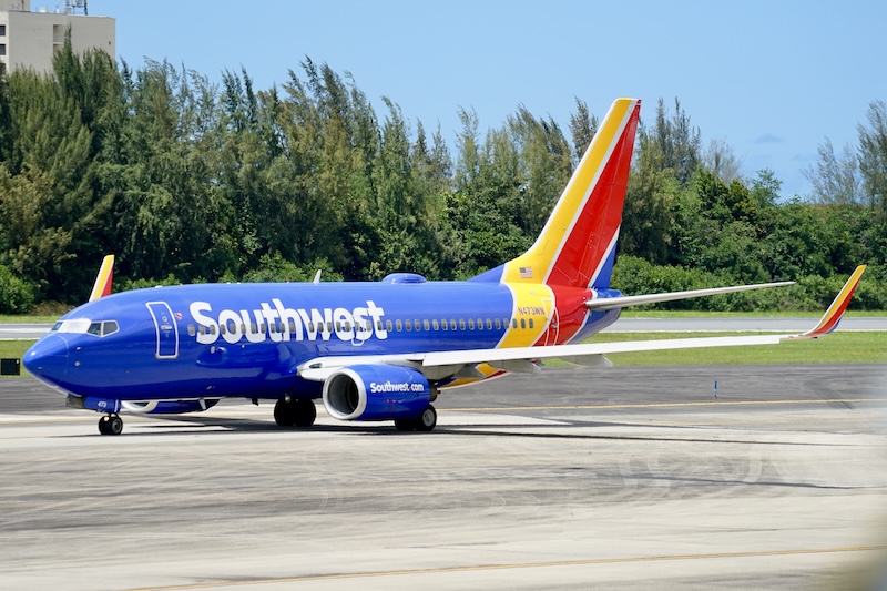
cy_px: 296
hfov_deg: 12.1
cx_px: 444
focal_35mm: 170
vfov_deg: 8.1
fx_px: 4187
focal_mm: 170
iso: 320
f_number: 5.6
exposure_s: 1/2000
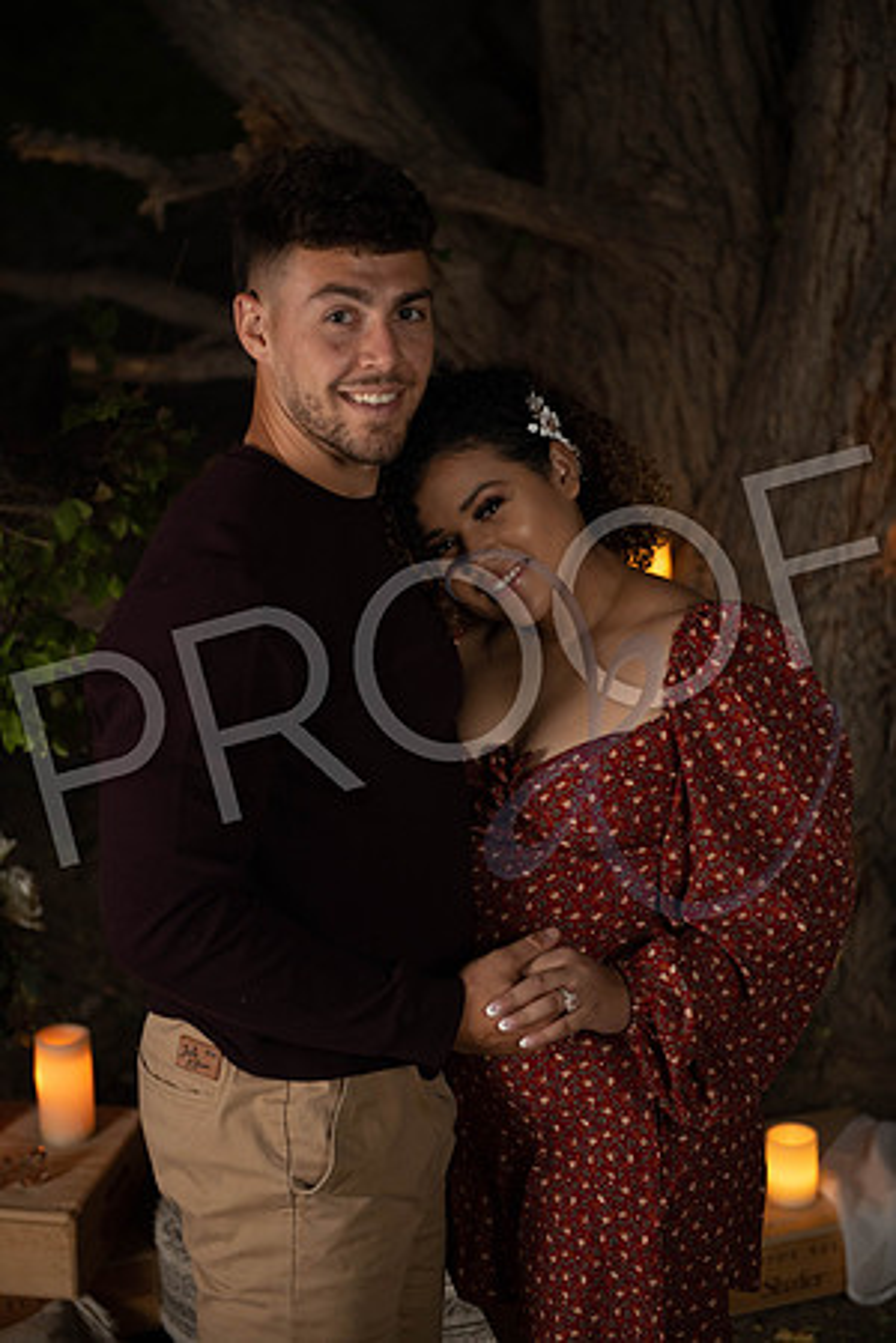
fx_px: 2464
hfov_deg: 20.6
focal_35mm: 66
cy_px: 672
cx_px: 448
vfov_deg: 30.5
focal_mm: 66
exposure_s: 1/60
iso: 640
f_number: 2.8
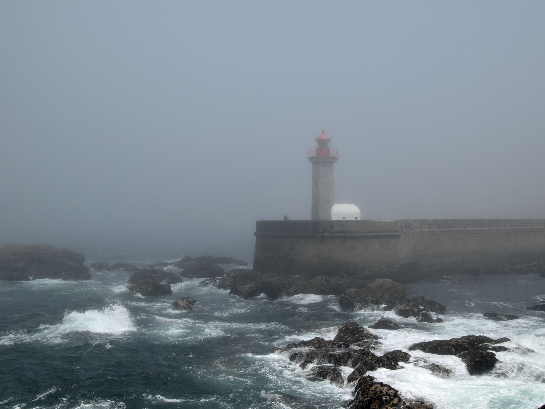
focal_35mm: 38
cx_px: 296
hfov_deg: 49.4
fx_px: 591
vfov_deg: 38.1
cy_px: 204
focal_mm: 23
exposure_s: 1/320
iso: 200
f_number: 9
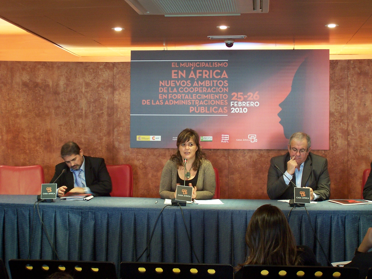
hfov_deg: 29.0
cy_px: 140
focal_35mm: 67
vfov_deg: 21.9
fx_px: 720
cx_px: 186
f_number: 3.2
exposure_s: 1/8
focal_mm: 11.1
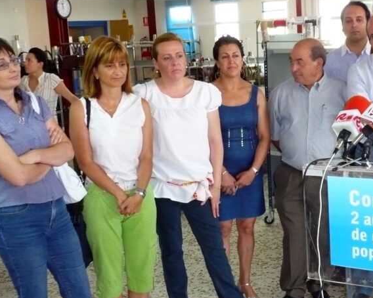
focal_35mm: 66
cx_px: 298
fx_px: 728
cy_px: 176
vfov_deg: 23.1
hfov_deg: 28.1
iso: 250
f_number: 3
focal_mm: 6.6
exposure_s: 1/30
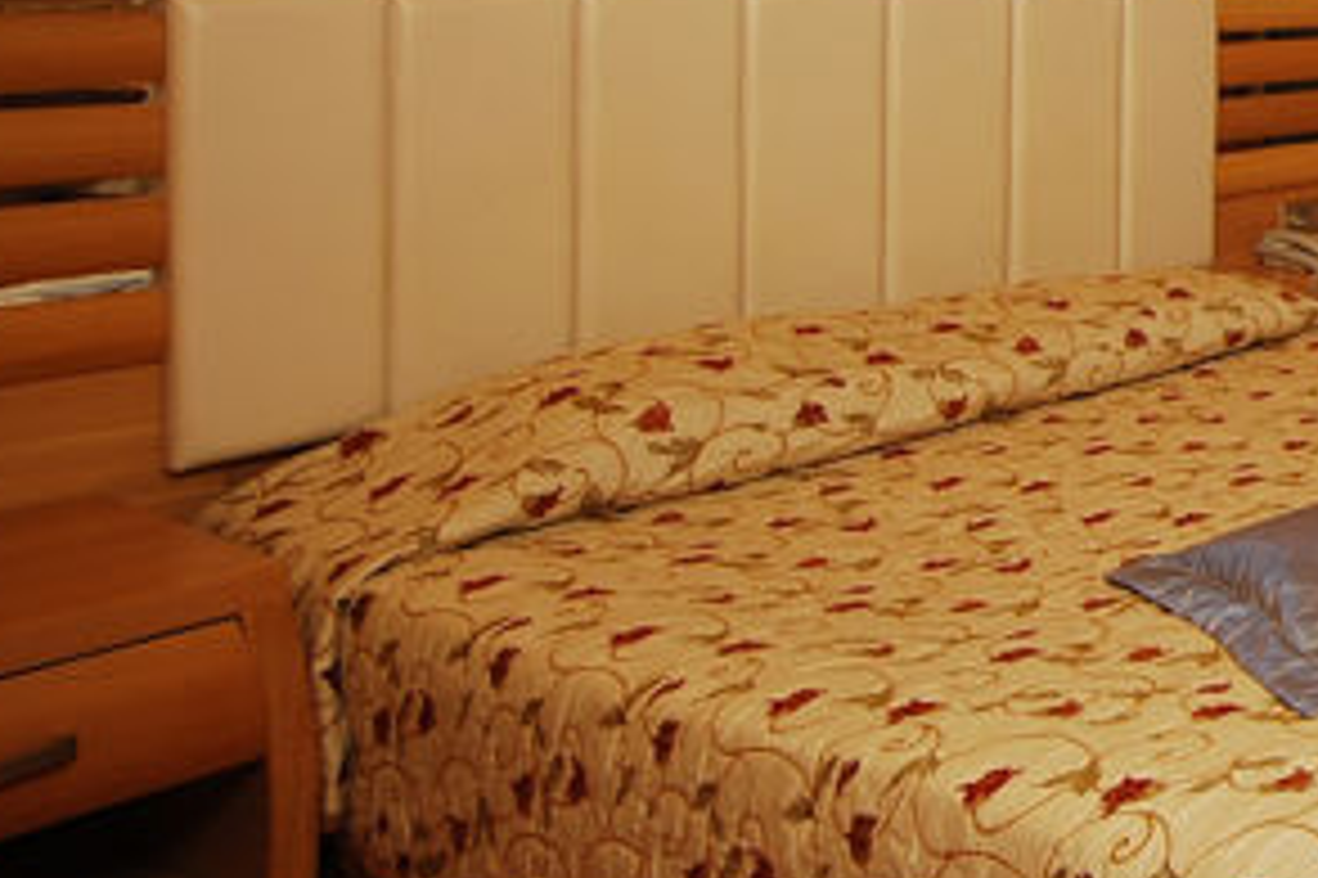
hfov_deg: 28.8
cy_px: -41
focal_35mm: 42
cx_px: 1984
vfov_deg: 29.3
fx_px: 1537
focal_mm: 8
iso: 100
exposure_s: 1/6
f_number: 8
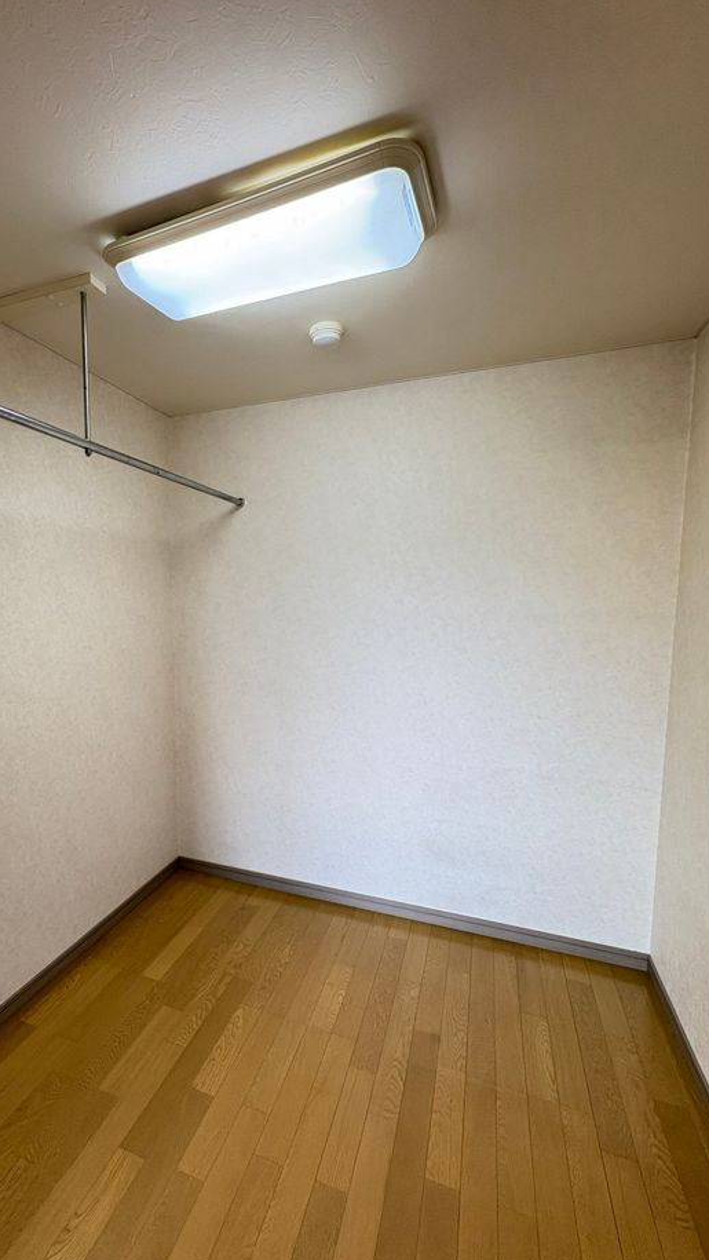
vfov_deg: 99.3
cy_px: 650
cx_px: 274
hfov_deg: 66.3
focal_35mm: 16
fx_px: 535
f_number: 2.2
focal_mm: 2.22
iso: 125
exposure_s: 1/60
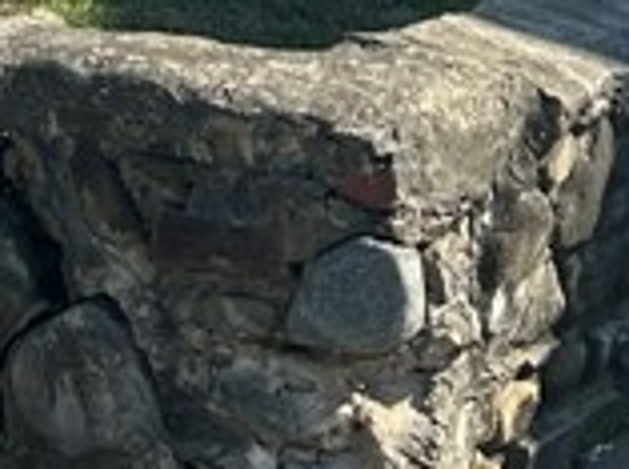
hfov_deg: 11.7
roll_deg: -0.5
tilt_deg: +12.7
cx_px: 312
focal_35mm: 170
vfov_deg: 7.4
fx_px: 3082
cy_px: -1062
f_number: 1.5
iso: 50
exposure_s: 1/4630
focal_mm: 5.7
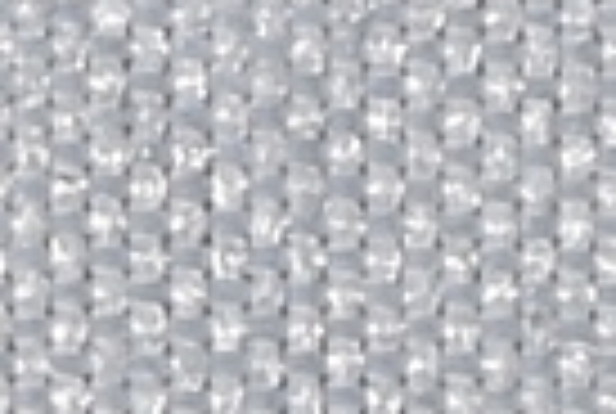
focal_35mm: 1468
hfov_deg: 1.4
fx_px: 25174
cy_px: -315
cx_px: -483
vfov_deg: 0.9
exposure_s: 1/160
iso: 100
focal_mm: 140
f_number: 13
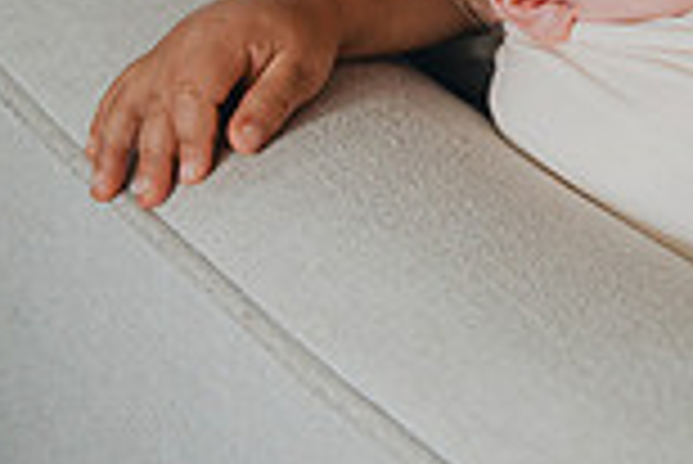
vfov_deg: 9.4
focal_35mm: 141
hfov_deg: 13.5
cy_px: -313
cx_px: 1102
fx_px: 2717
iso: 3200
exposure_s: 1/200
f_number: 2.8
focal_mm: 36
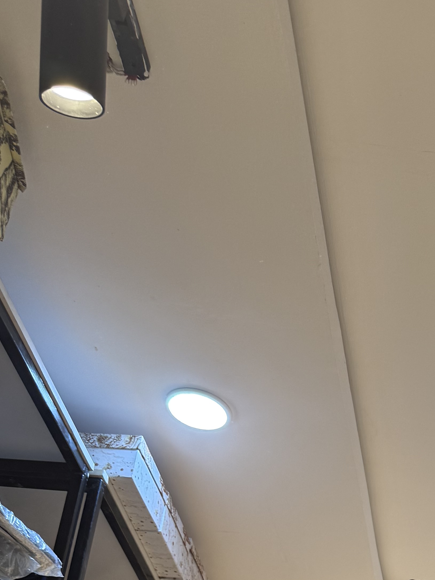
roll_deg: -3.3
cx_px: 533
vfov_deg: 26.7
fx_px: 1056
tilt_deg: +23.0
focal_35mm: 63
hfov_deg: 21.5
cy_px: 722
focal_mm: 6.76
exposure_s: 1/100
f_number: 1.78
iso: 64
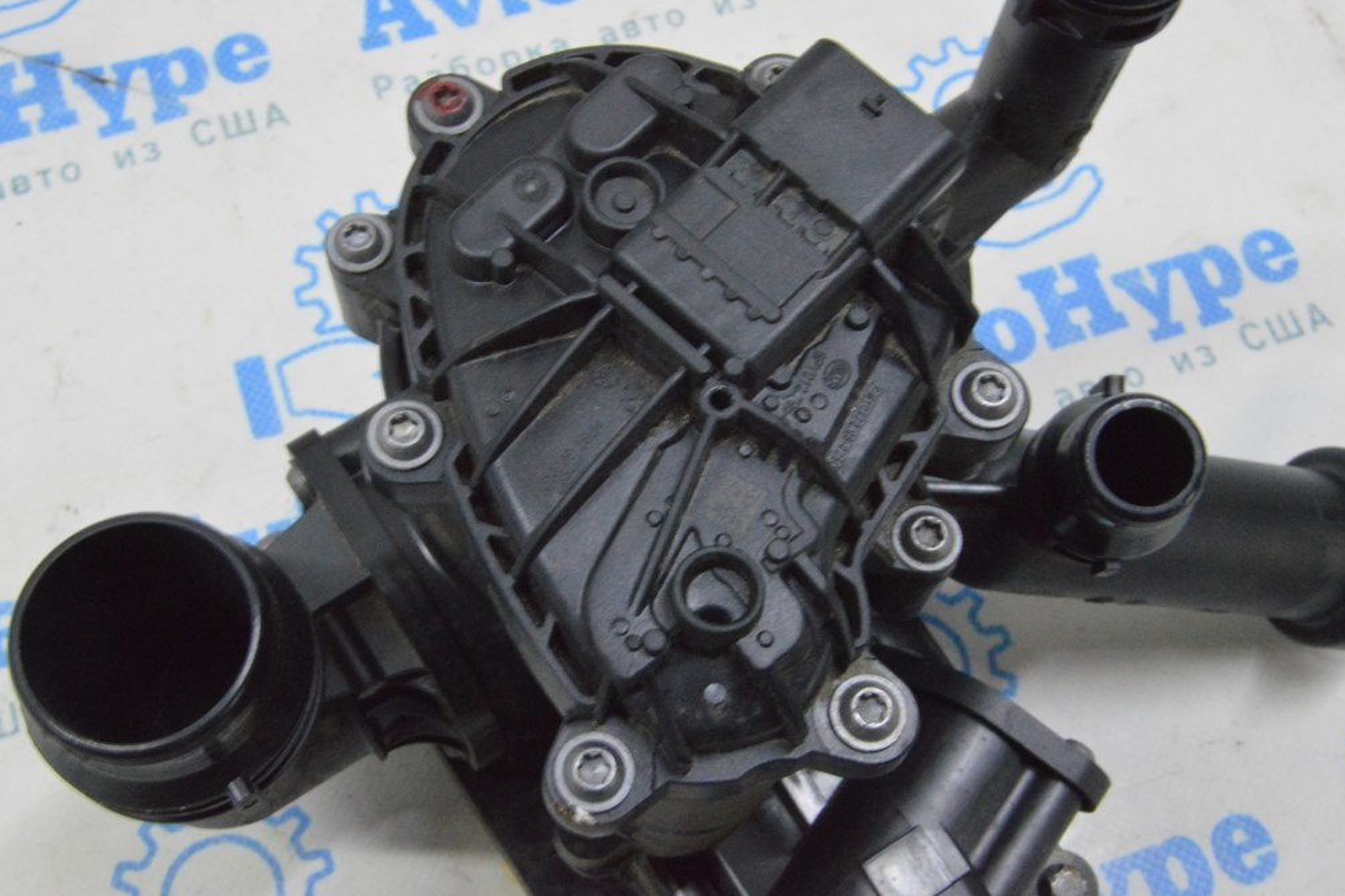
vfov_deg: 29.2
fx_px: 1718
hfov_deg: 42.7
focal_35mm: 46
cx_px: 665
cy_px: 453
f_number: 20
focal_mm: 30
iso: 6400
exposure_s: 1/20
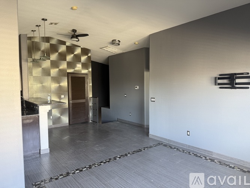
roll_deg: +1.2
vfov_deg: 56.8
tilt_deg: -2.5
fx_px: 173
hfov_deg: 71.6
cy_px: 94
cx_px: 125
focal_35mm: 24
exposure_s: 1/75
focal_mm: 6.76
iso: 200
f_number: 1.78
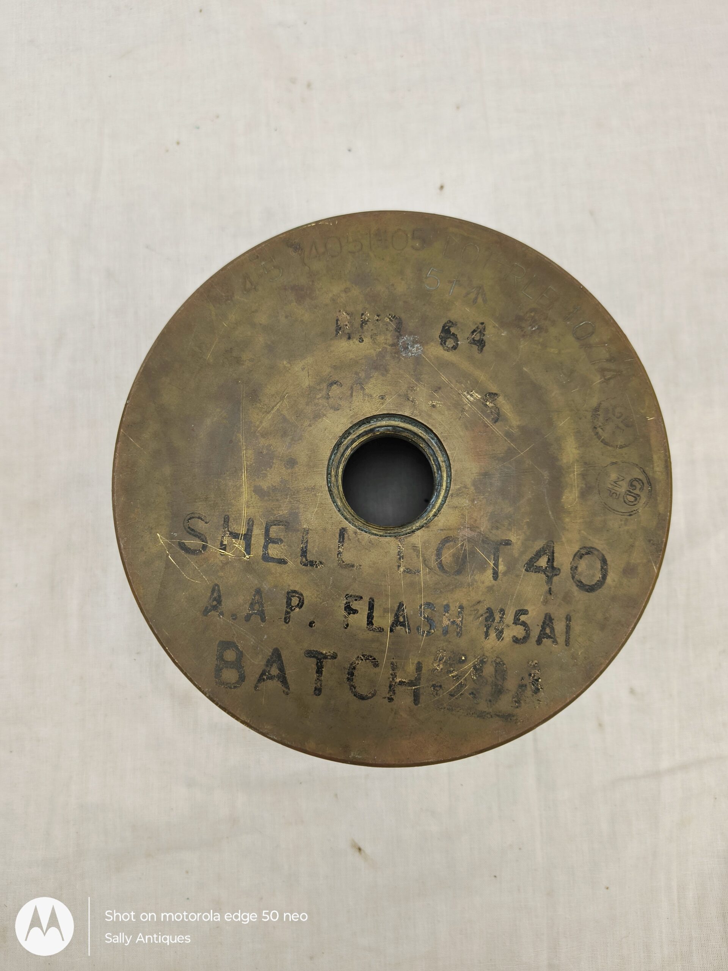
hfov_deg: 58.9
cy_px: 486
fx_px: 645
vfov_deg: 73.9
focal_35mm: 23
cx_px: 364
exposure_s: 1/100
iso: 128
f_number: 1.8
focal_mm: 5.56
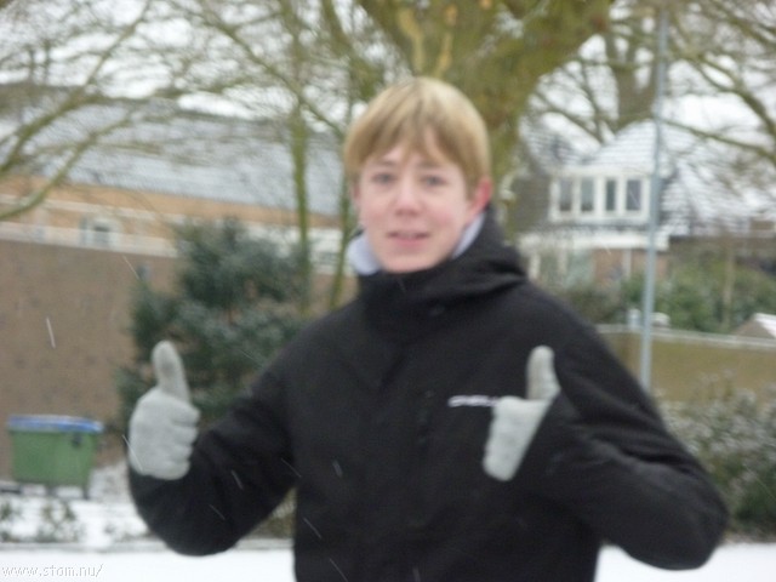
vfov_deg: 9.5
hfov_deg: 12.6
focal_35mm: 157
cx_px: 388
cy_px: 291
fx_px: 3520
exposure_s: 1/80
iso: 400
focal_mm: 28.3
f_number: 5.7
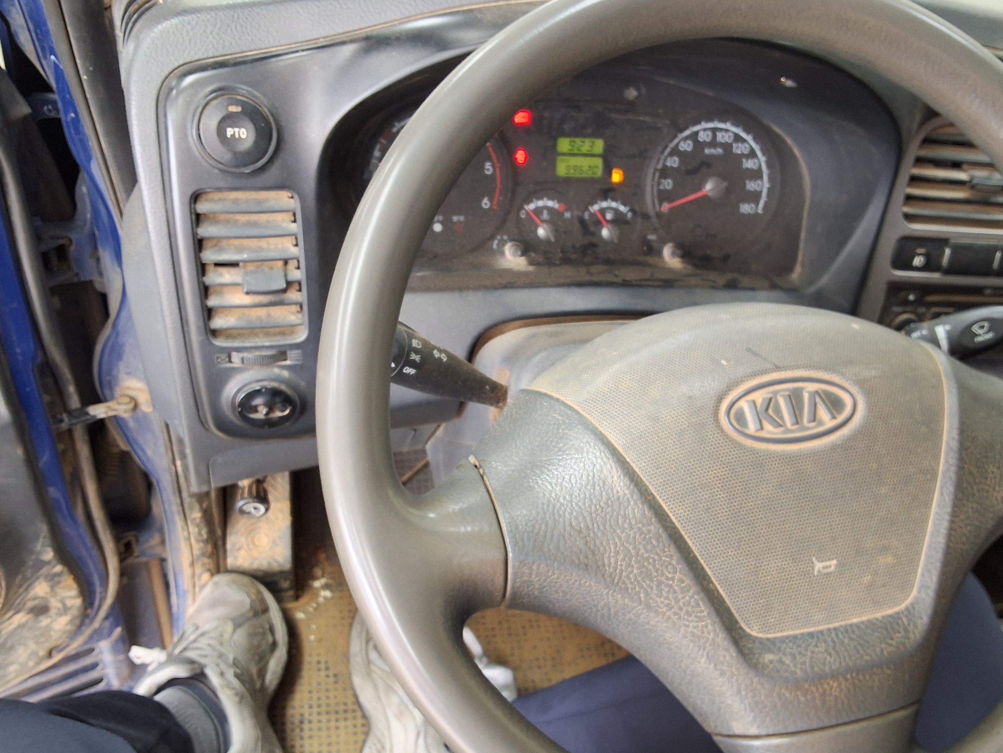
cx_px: 548
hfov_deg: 53.9
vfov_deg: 41.7
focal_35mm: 34
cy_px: 441
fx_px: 985
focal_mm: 2.91
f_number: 1.9
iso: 200
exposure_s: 1/40
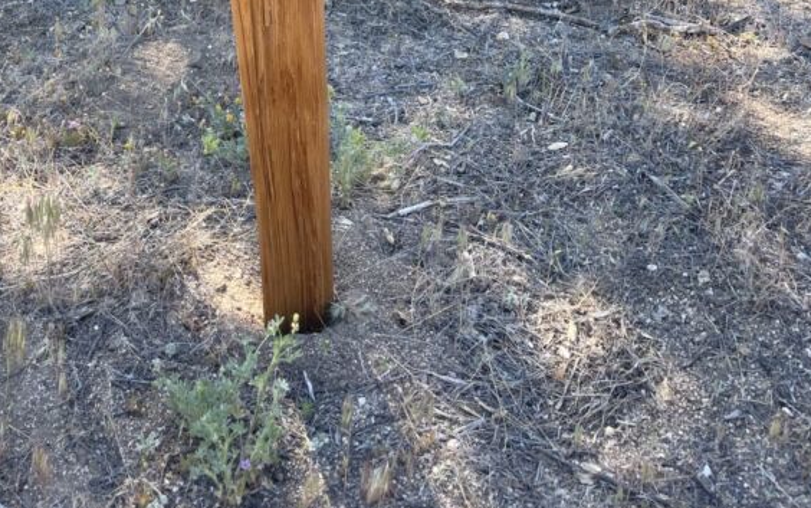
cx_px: 319
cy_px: -219
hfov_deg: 40.1
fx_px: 1106
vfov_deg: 22.1
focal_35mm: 50
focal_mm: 5.1
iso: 32
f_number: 1.6
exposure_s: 1/474
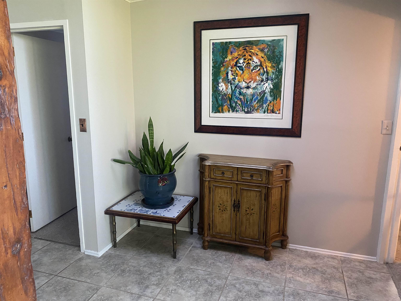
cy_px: 150
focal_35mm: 26
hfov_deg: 67.3
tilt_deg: -11.3
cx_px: 200
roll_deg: -0.7
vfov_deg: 53.1
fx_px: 301
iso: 400
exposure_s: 1/60
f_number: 1.8
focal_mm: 4.25
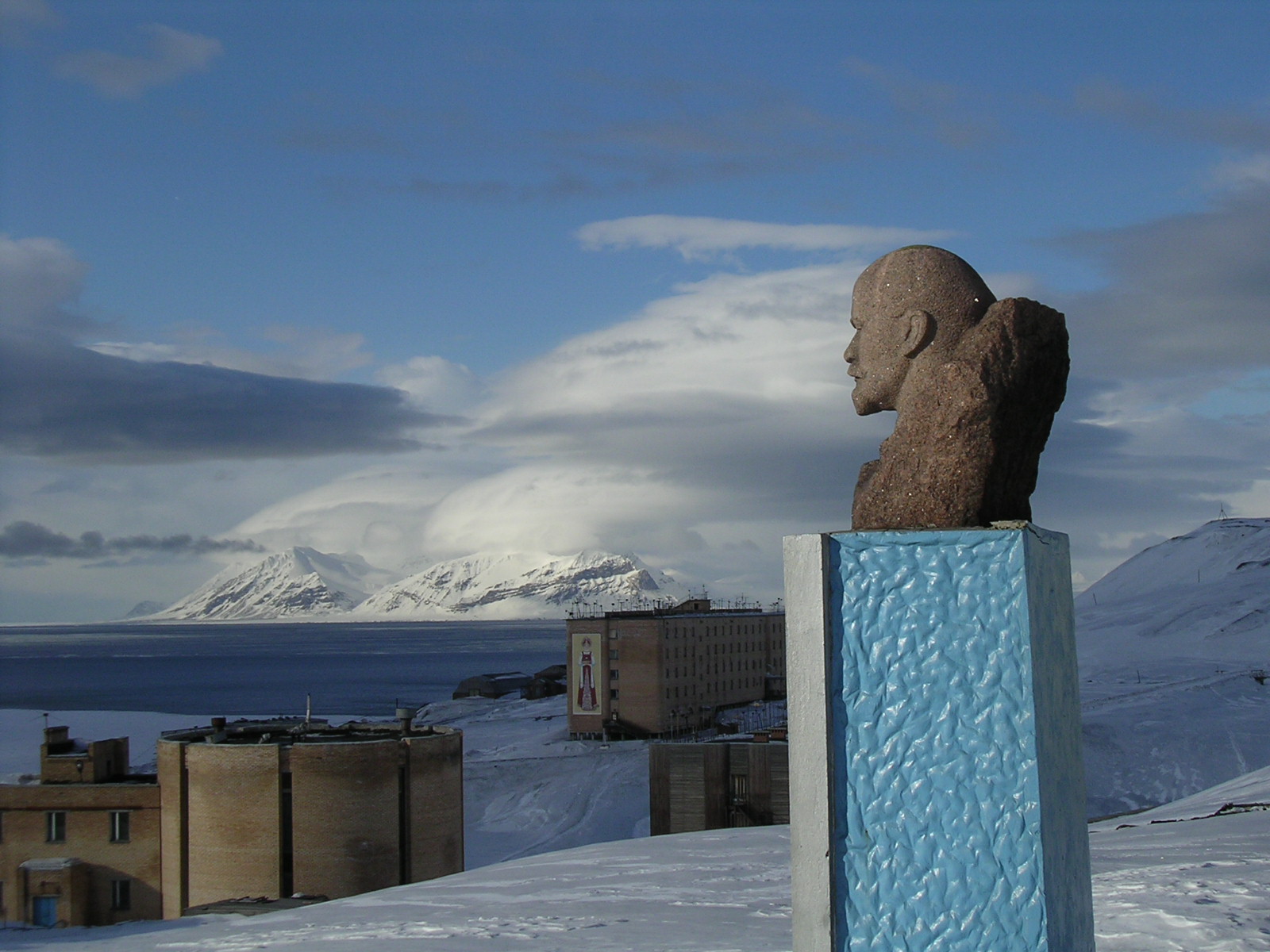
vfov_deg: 24.4
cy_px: 476
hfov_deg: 32.2
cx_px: 635
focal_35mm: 60
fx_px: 2201
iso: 100
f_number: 3.4
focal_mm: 9.1
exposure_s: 1/1385
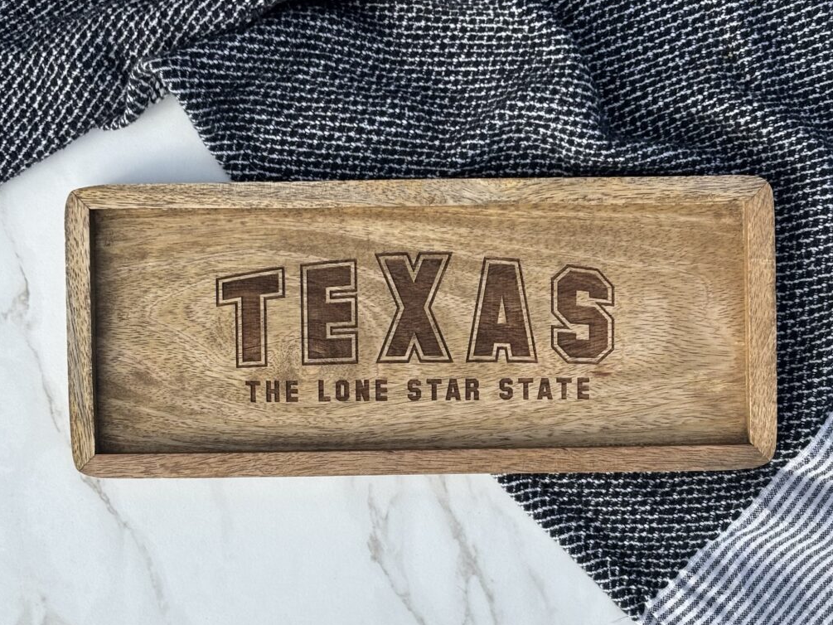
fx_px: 1276
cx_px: 422
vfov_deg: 27.5
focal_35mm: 53
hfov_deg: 36.2
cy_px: 310
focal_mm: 5.96
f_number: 1.6
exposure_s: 1/1027
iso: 32
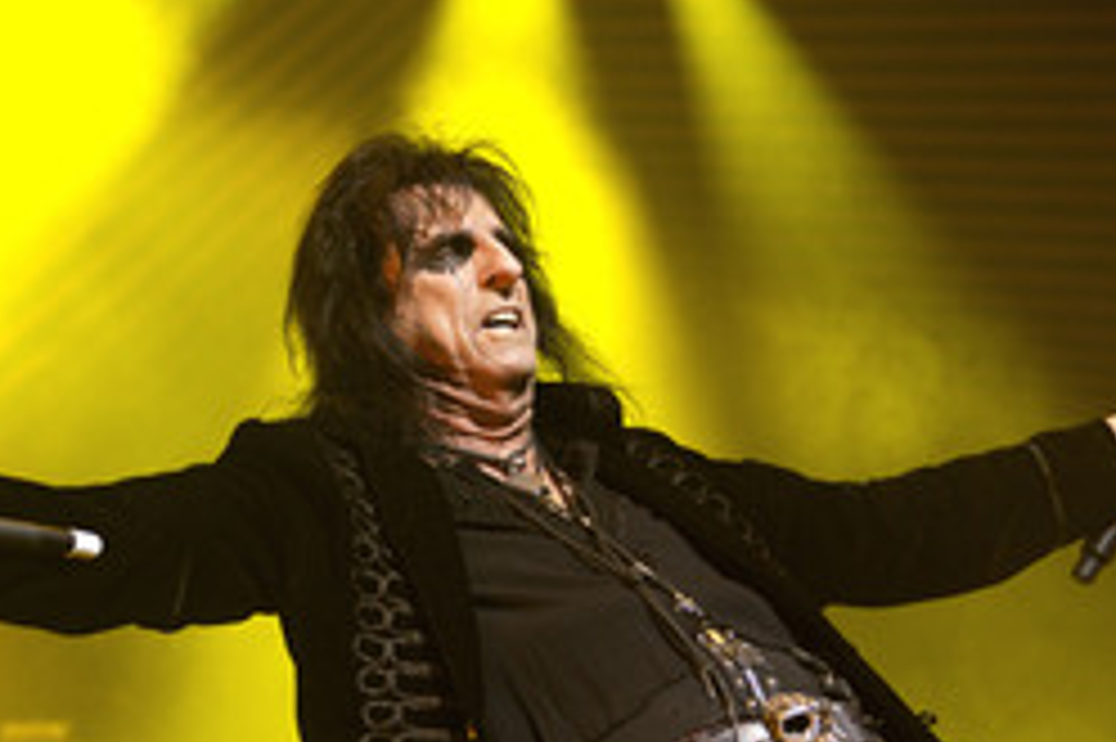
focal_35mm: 80
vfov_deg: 17.0
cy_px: 495
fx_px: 2478
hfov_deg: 25.1
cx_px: 279
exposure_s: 1/400
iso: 1600
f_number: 3.5
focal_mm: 44
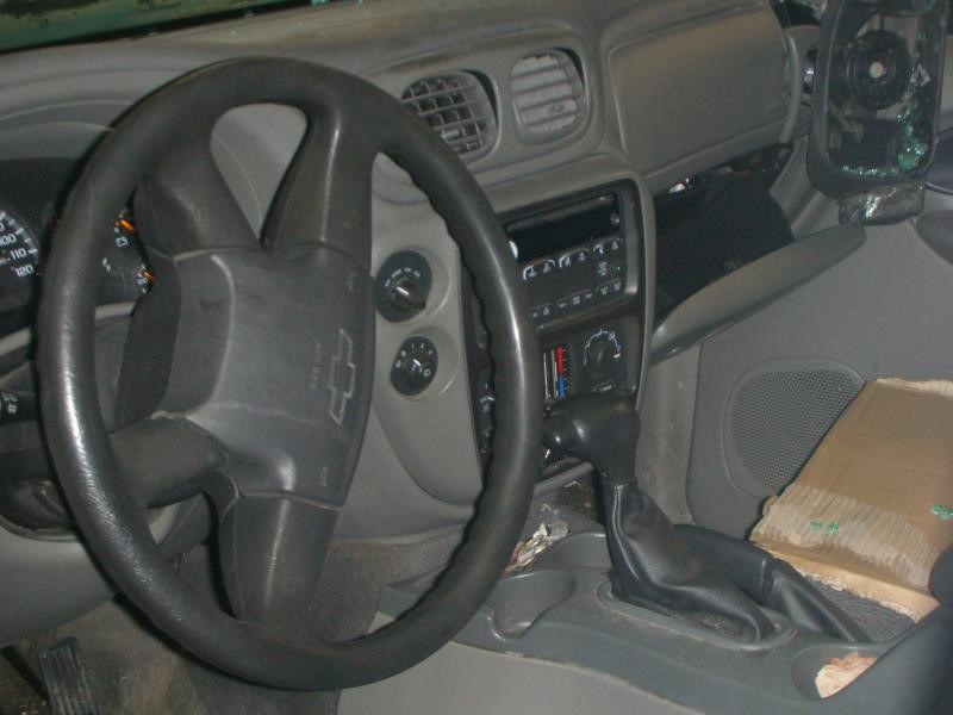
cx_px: 476
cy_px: 358
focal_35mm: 61
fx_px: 1679
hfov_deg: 31.7
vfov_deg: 24.0
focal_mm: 10.1
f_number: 4
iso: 200
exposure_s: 1/120
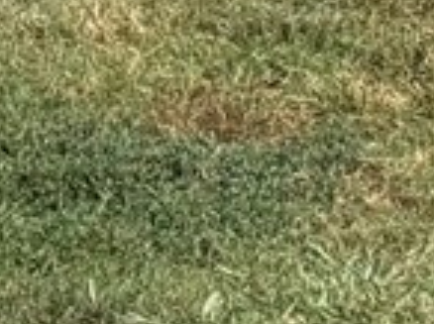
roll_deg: -0.9
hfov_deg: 5.6
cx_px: 1139
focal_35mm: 337
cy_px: -782
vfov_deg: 4.2
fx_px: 4218
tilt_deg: -0.7
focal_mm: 6.76
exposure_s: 1/6024
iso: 64
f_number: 1.78
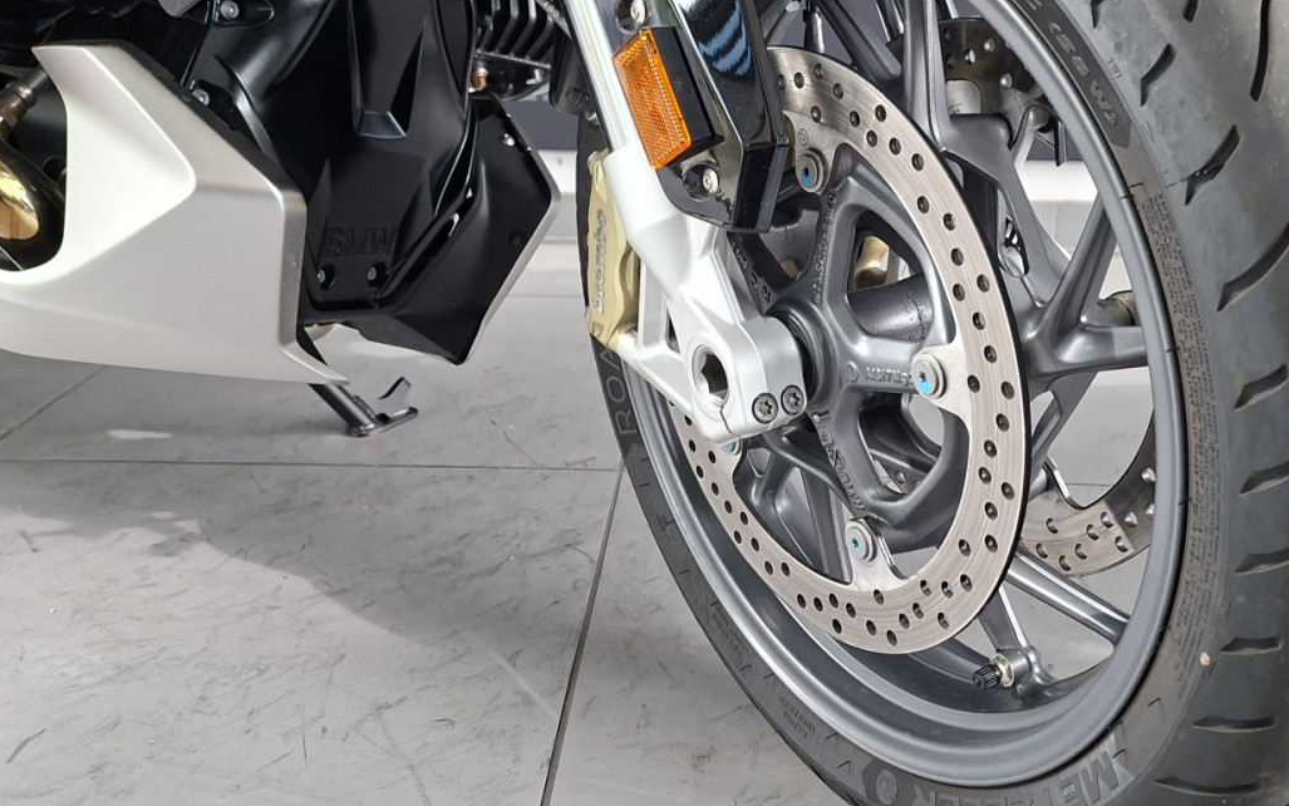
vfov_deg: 33.2
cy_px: 242
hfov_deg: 51.5
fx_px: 1335
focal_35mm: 38
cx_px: 697
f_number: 1.8
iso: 250
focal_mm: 5.54
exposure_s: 1/100
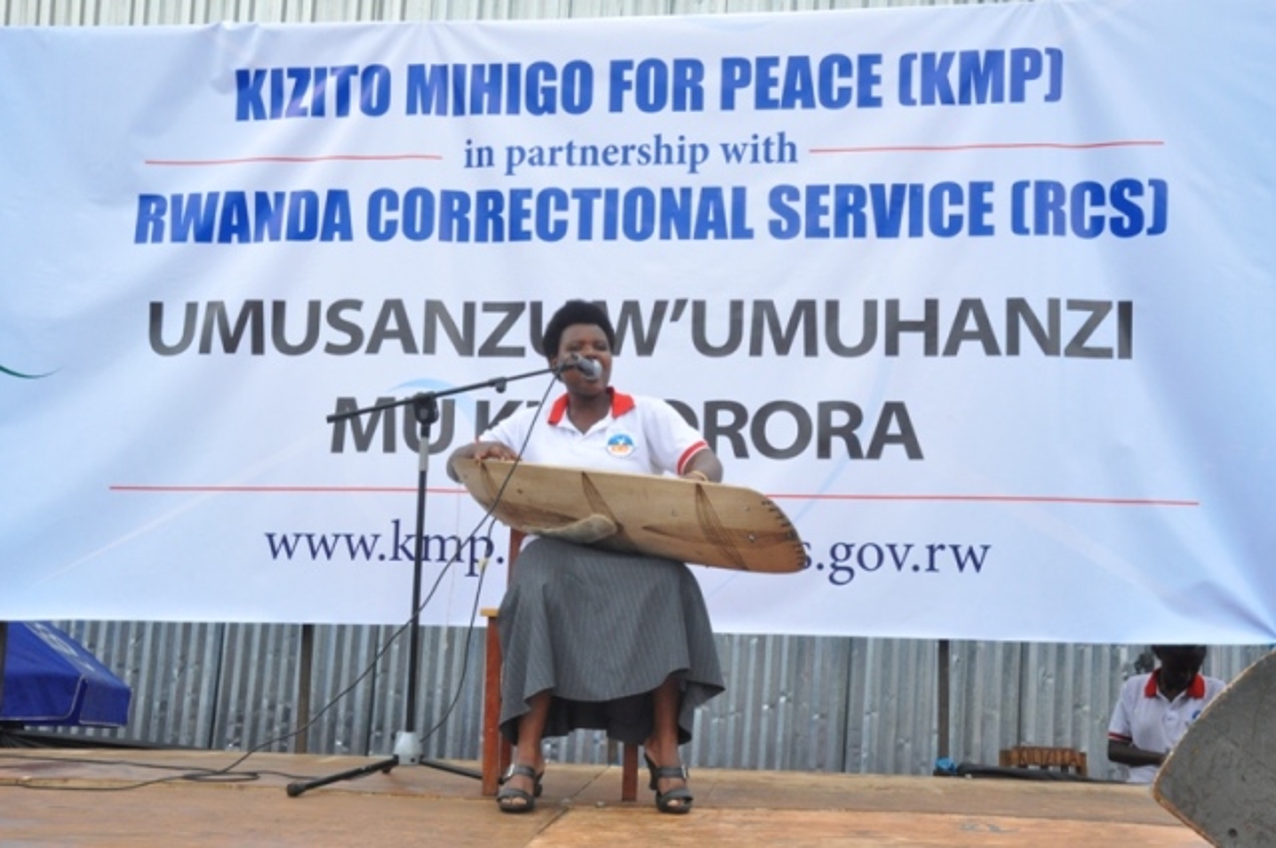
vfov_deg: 28.0
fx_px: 1699
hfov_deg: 41.2
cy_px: 424
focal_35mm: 48
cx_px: 638
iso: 1000
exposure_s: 1/125
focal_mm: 32
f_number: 14
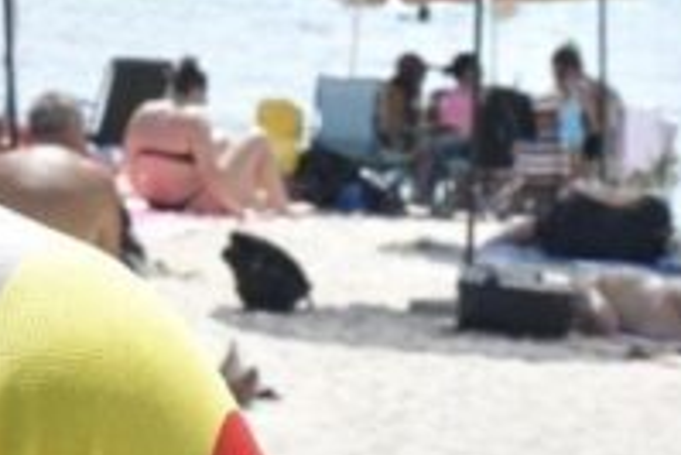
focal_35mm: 308
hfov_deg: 6.5
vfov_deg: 4.5
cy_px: 62
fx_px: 5830
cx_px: -527
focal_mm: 40
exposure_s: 1/800
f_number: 14
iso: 1600
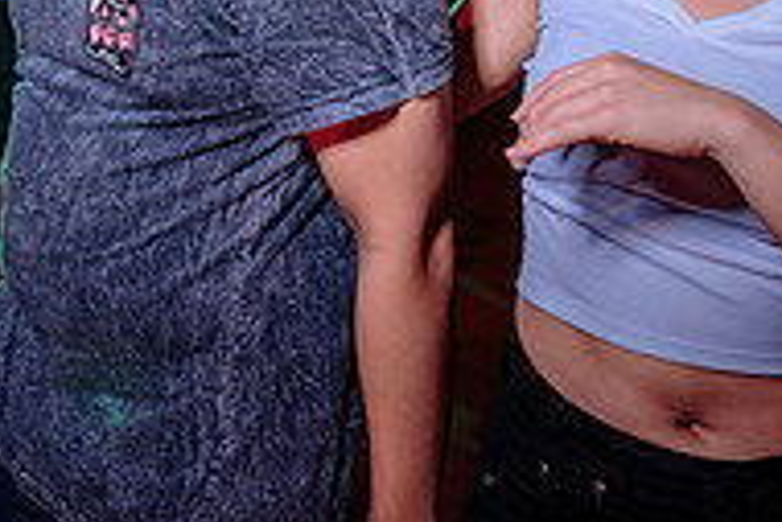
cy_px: 18
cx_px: -21
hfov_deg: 17.8
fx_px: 2435
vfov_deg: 12.1
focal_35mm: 112
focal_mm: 31
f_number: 3.2
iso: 1000
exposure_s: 1/60
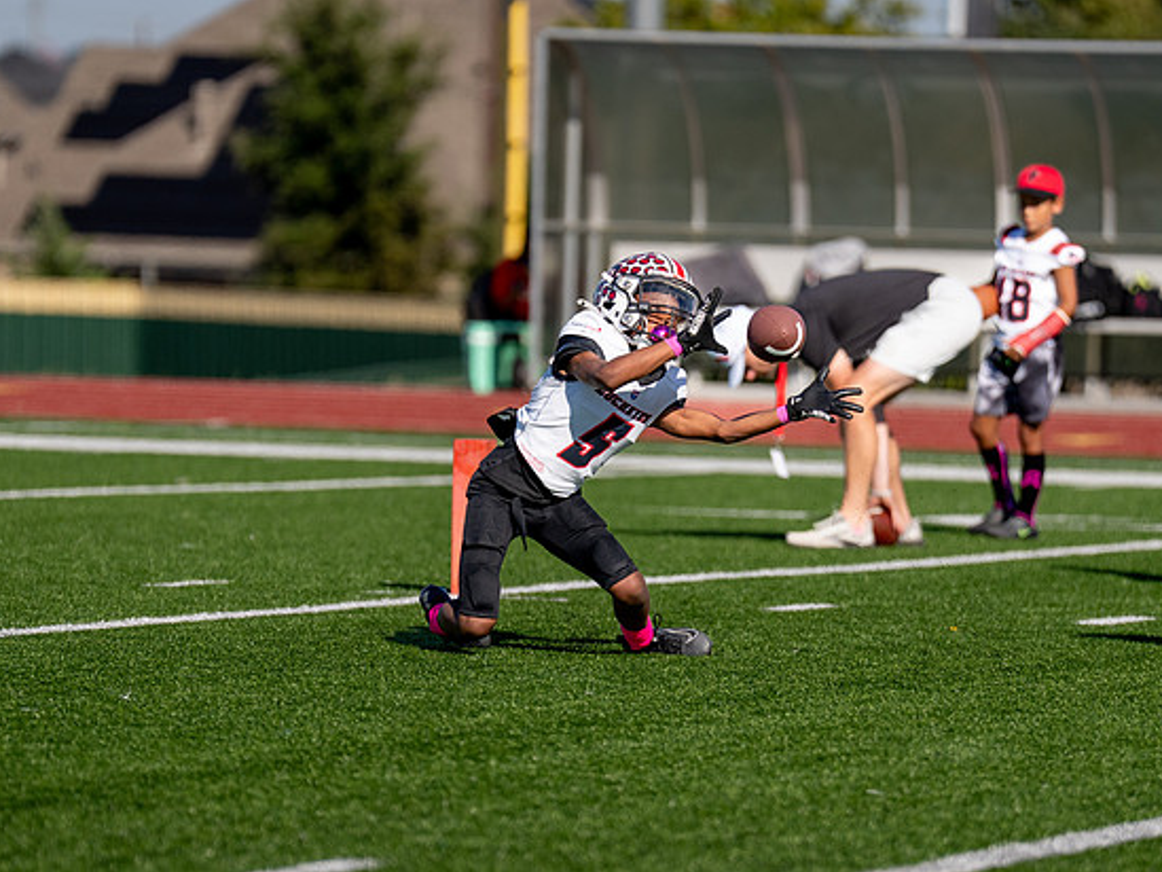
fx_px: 12121
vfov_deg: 4.1
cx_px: 583
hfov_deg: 5.5
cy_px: 514
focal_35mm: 361
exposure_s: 1/6400
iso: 320
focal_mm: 200
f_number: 2.8
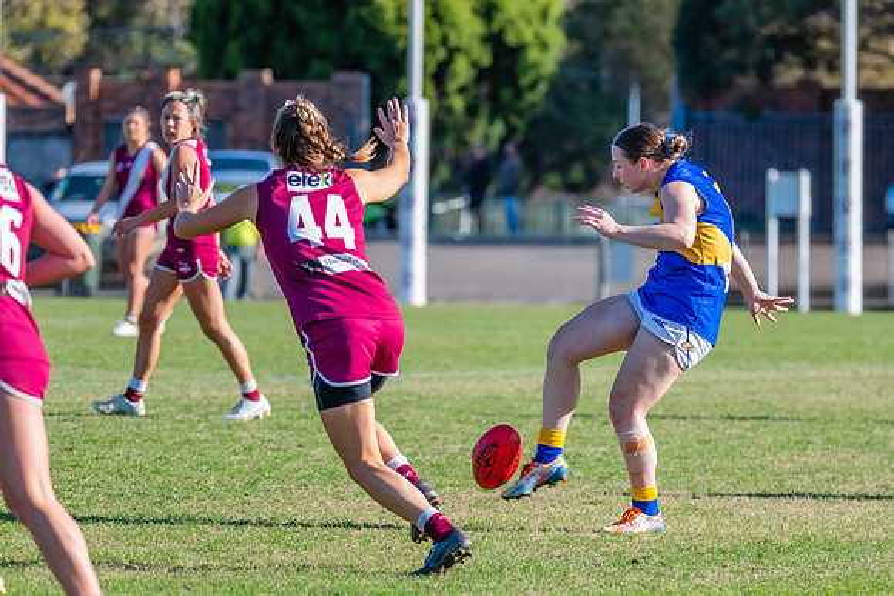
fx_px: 9204
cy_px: 342
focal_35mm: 371
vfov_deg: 3.7
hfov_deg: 5.6
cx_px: 624
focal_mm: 260
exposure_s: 1/1600
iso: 800
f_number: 6.3
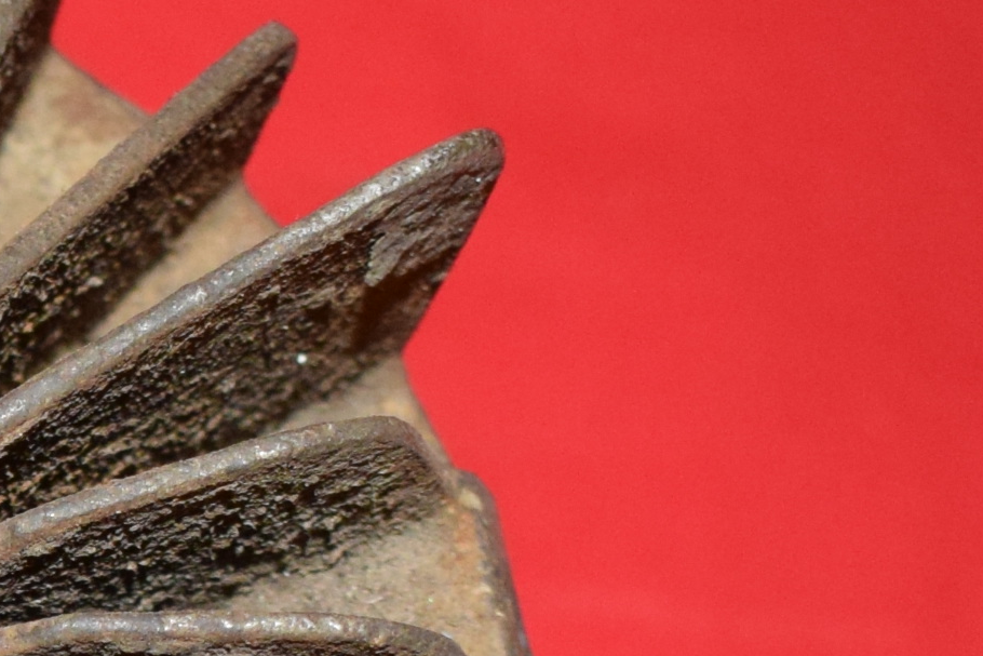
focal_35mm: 163
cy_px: 826
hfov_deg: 11.9
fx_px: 4451
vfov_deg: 8.3
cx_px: -602
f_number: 5
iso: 1250
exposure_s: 1/200
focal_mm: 22
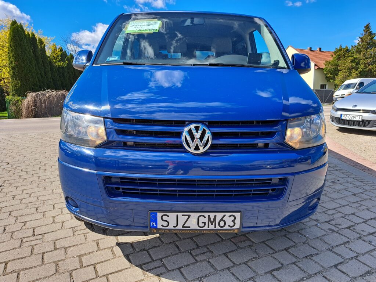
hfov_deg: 71.6
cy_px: 141
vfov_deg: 56.8
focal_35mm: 24
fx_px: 261
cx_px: 188
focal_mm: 5.23
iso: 50
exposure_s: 1/727
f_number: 1.8
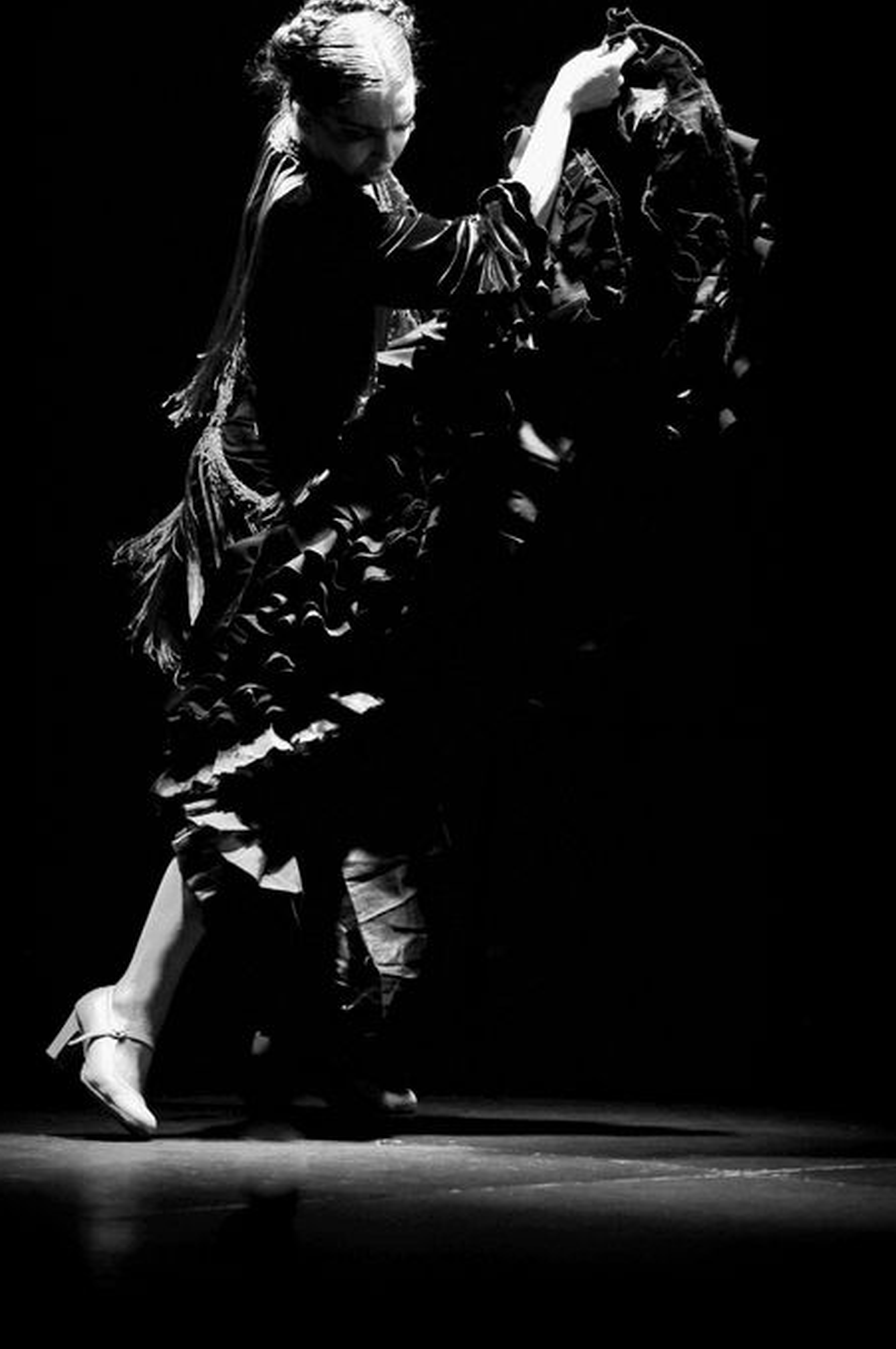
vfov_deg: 9.7
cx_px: 407
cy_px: 505
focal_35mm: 212
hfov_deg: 6.5
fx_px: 7934
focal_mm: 160
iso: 640
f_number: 2.8
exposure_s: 1/400
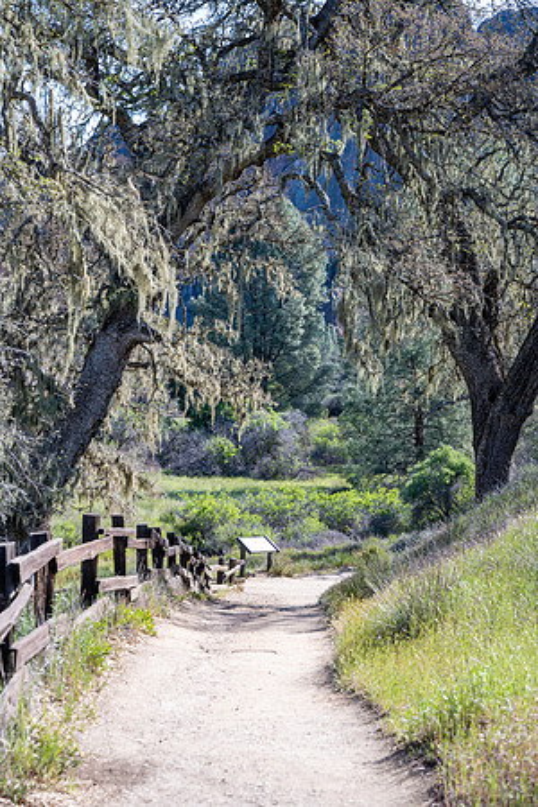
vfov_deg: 28.8
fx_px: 1569
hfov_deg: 19.5
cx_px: 269
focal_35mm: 70
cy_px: 404
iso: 100
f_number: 6.3
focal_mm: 70
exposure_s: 1/125
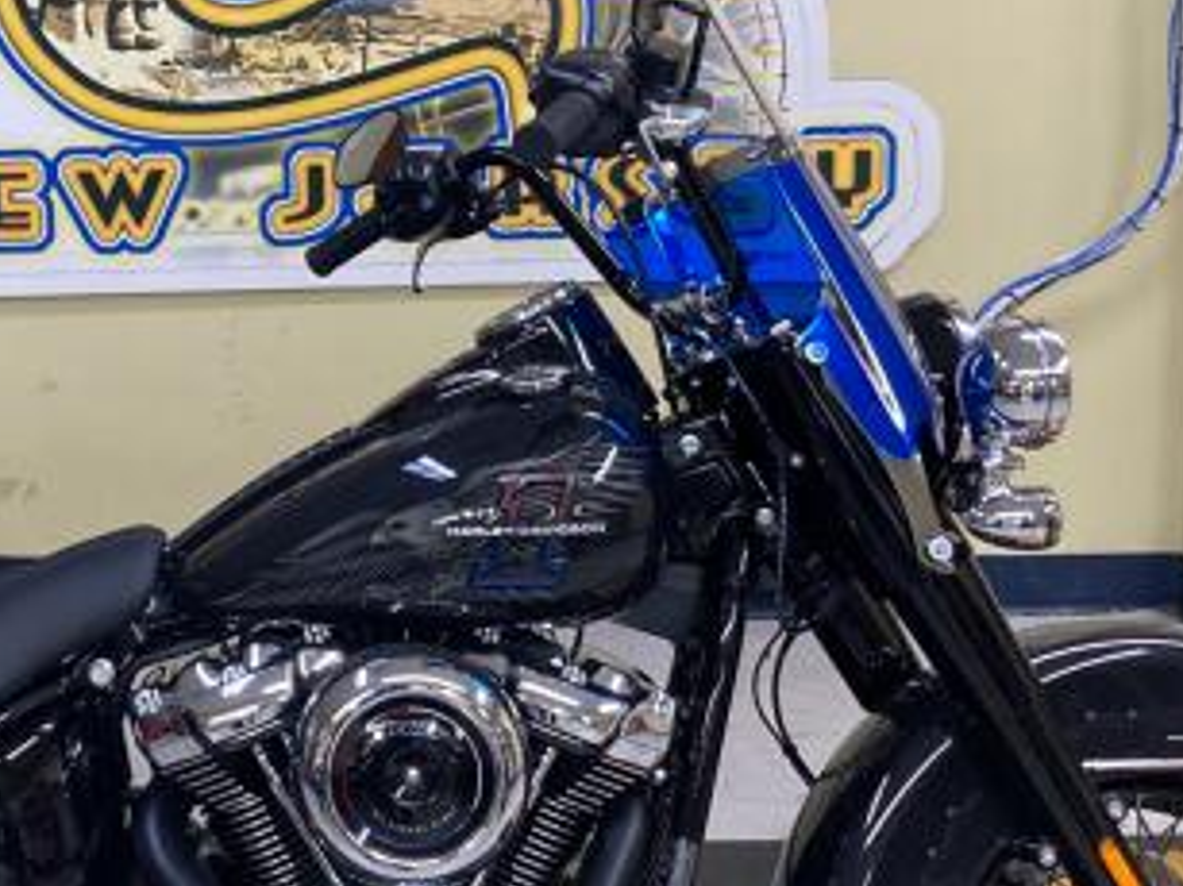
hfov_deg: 26.2
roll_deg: +3.1
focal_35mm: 73
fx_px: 2494
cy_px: 258
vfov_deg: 20.0
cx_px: 243
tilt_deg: -13.3
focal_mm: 3.99
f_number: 1.8
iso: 250
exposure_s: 1/60
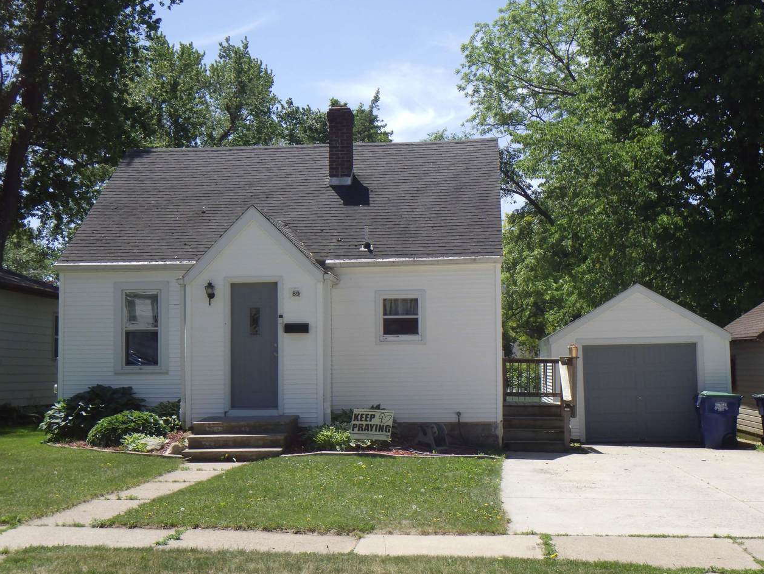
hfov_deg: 36.8
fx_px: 1148
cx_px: 379
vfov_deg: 28.0
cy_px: 288
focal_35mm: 52
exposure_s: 1/500
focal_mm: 9.1
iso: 125
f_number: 5.3
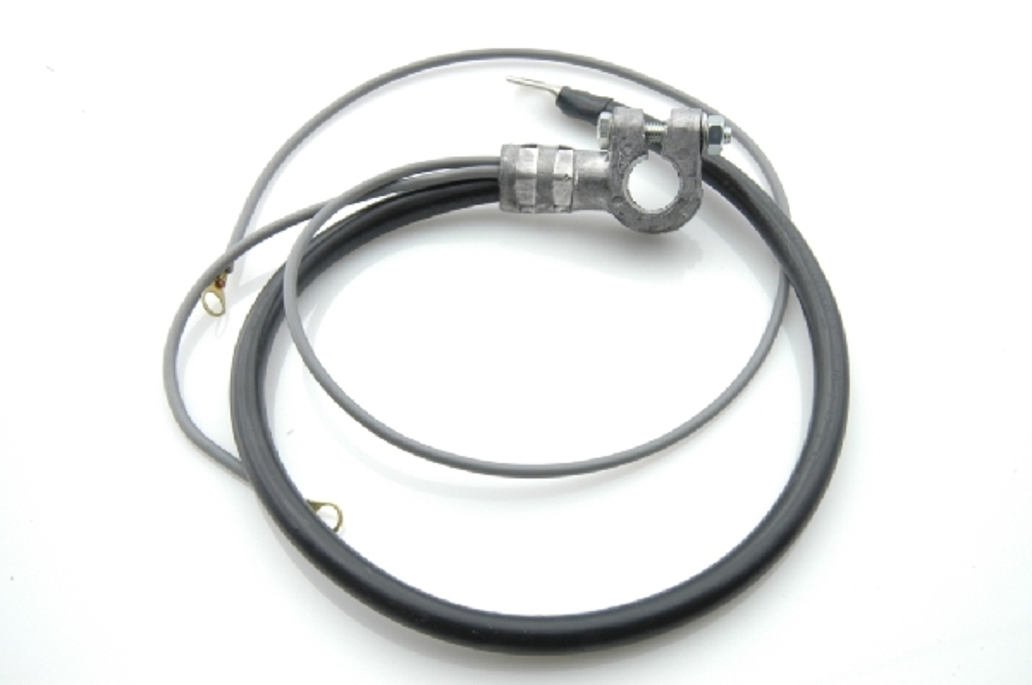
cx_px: 516
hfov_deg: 53.2
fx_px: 1030
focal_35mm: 36
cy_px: 342
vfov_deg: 36.8
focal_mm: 24
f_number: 25
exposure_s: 1
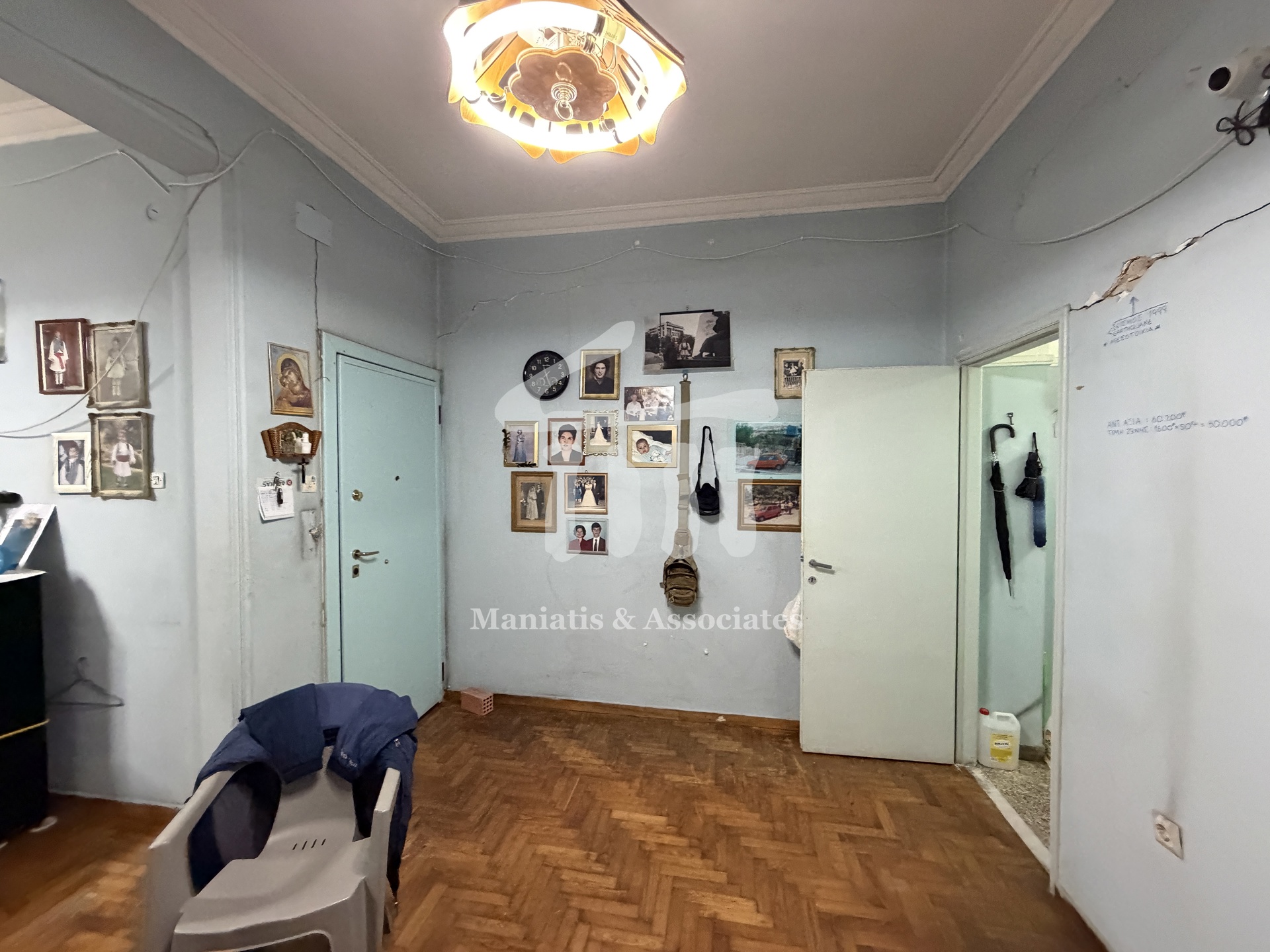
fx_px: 514
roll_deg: +0.6
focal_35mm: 14
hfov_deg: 102.1
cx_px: 635
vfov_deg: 85.7
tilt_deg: -0.4
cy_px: 476
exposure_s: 1/50
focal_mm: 2.22
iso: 640
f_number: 2.2
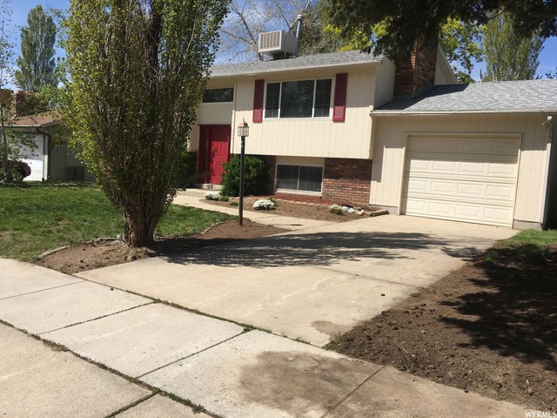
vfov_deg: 48.2
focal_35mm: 29
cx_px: 278
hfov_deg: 61.7
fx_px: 467
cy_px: 209
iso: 25
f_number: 2.2
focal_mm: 4.15
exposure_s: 1/1876
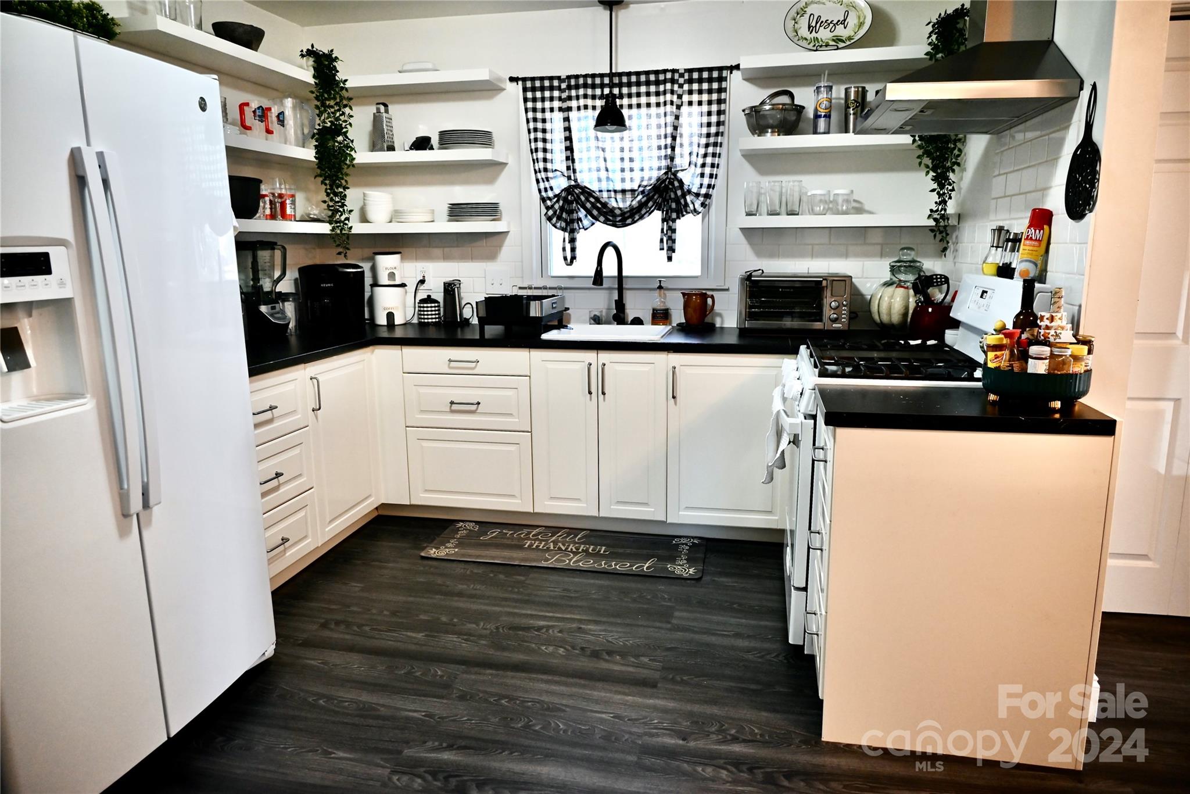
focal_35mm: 24
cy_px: 397
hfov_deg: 73.7
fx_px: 793
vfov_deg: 53.1
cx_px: 595
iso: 1600
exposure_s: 1/125
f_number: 4
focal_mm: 24
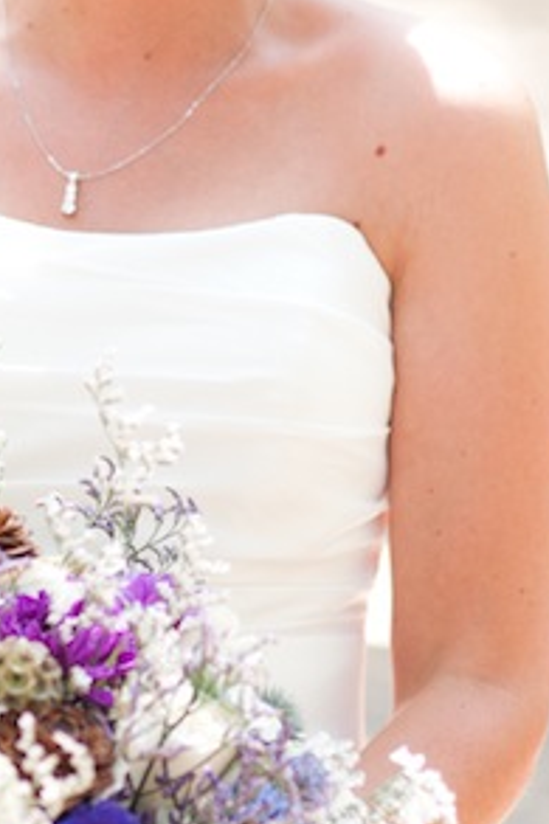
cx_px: 84
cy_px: 492
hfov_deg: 5.2
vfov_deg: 7.9
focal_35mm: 262
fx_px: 6000
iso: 320
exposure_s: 1/320
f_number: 2.8
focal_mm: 85
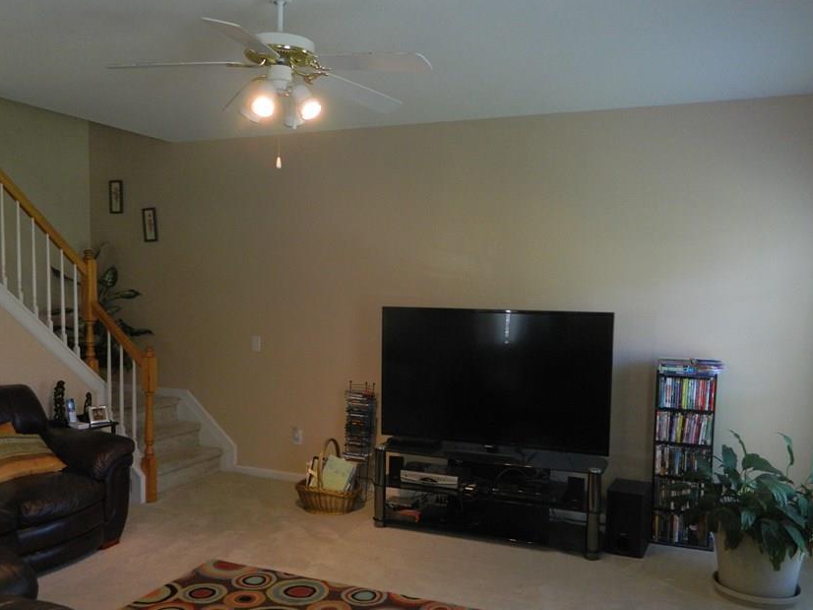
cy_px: 358
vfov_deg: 45.2
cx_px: 400
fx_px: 728
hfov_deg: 58.4
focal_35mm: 31
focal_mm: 4.5
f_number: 3.1
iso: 250
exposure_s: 1/30
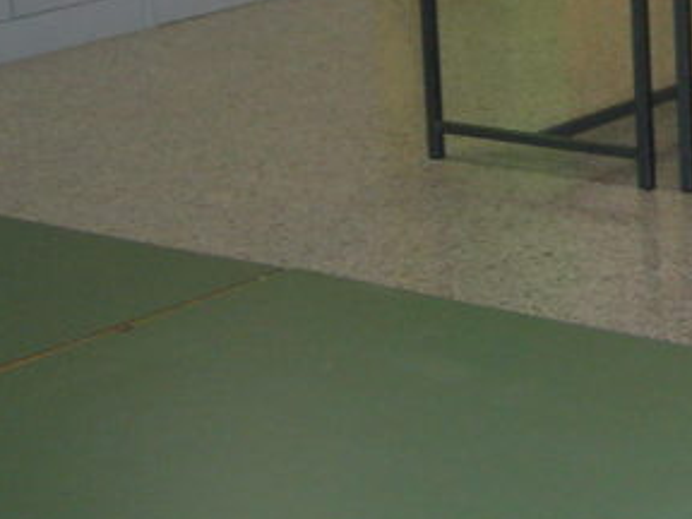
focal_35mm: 128
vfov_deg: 11.3
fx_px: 2559
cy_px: -142
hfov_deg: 14.5
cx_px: 980
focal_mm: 7.5
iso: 191
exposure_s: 1/60.1
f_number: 2.7
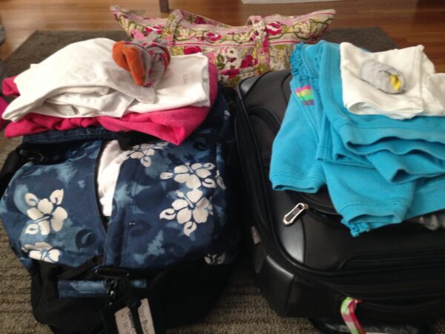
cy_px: 167
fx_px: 424
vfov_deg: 42.9
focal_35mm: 33
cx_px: 222
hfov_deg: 55.4
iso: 200
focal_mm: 4.12
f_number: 2.4
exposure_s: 1/20
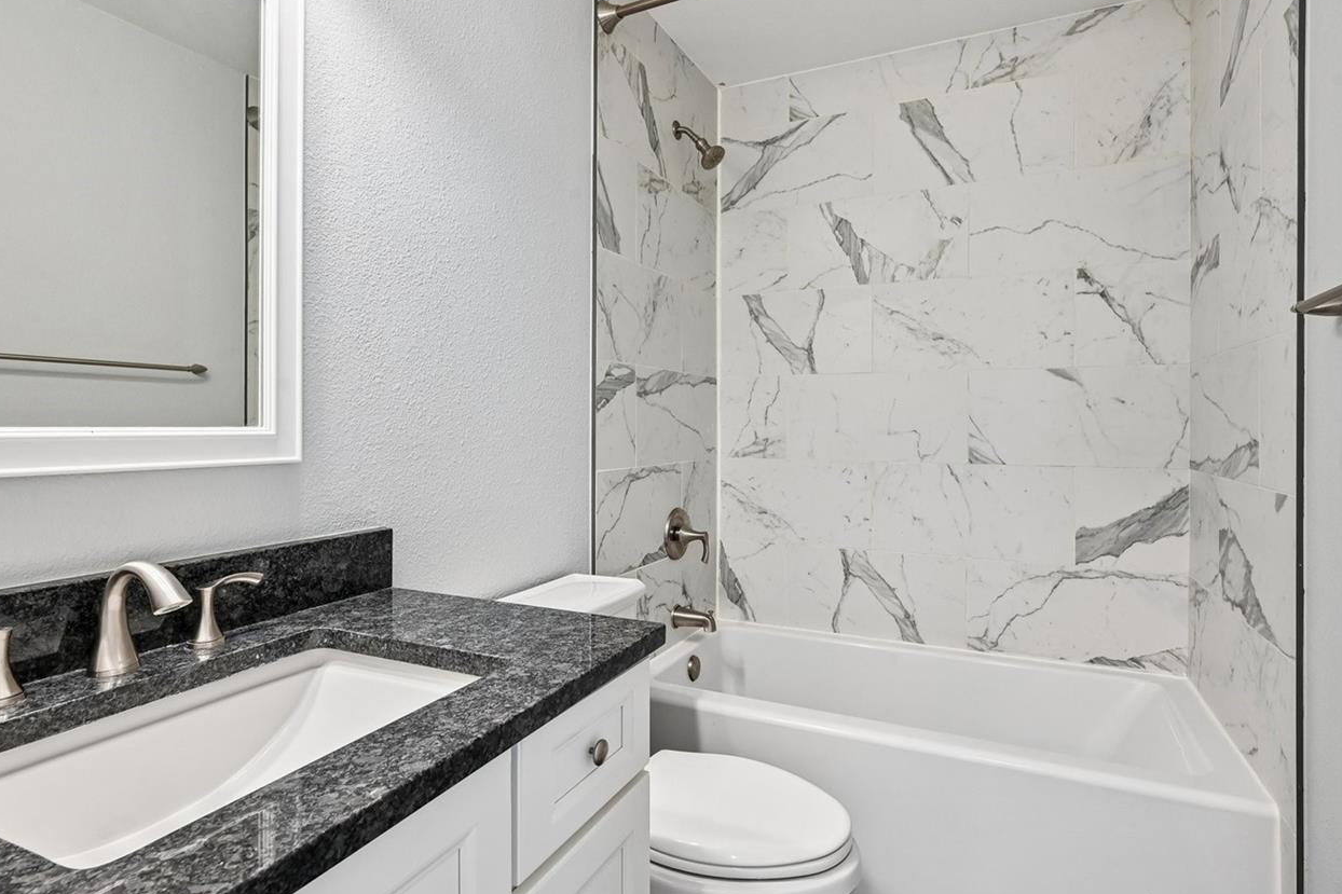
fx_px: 671
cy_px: 421
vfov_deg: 67.3
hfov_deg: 90.0
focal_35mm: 18
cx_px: 696
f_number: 10
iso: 400
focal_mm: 14
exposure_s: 1/13
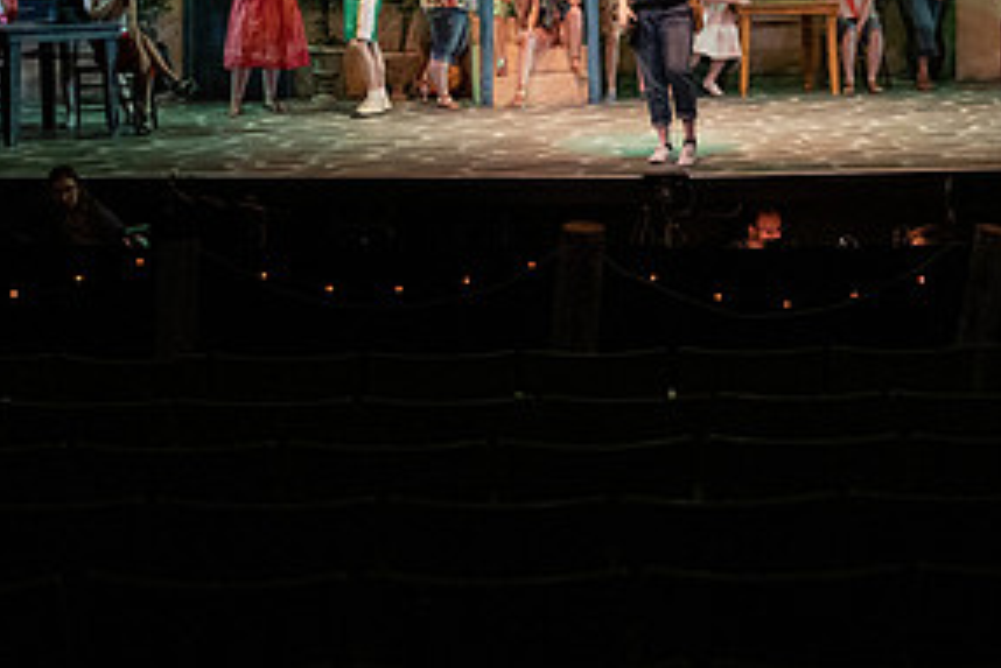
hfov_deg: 26.2
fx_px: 2142
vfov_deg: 17.3
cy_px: 5
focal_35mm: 77
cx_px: 634
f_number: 3.5
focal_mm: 38
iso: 4000
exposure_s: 1/250
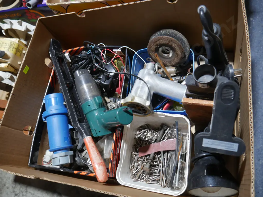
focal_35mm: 28
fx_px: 213
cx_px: 132
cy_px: 98
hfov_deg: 63.4
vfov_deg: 49.7
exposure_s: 1/60
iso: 400
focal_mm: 14
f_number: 3.5
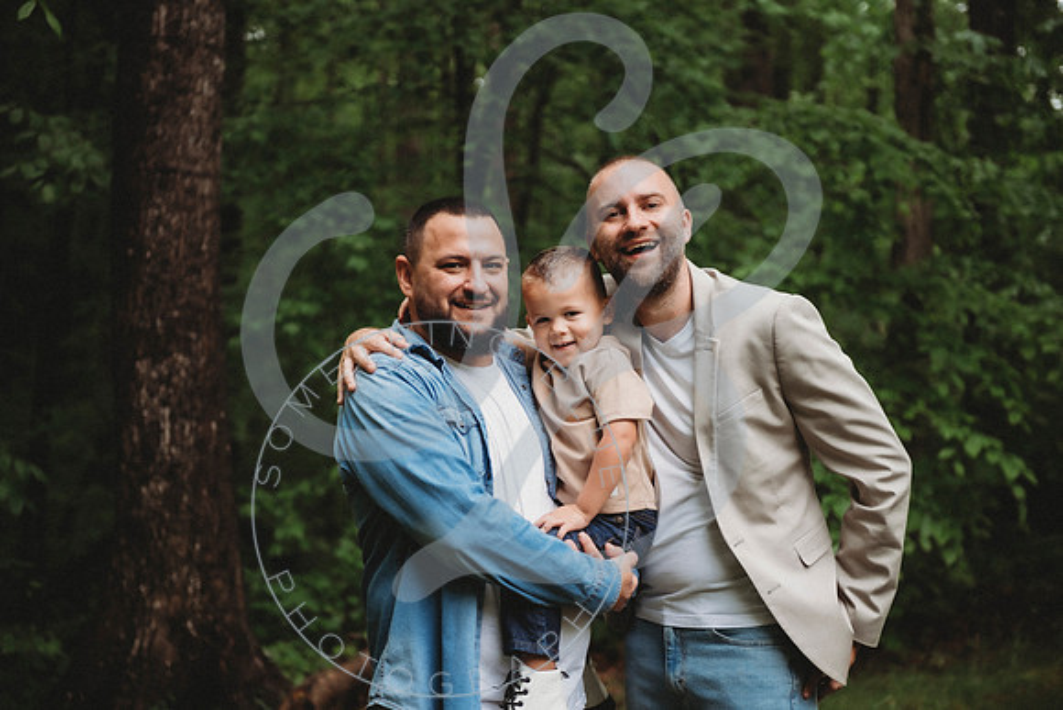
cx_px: 532
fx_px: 2067
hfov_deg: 28.8
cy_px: 355
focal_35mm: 70
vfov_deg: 19.5
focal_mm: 70
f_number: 2.8
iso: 100
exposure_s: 1/250
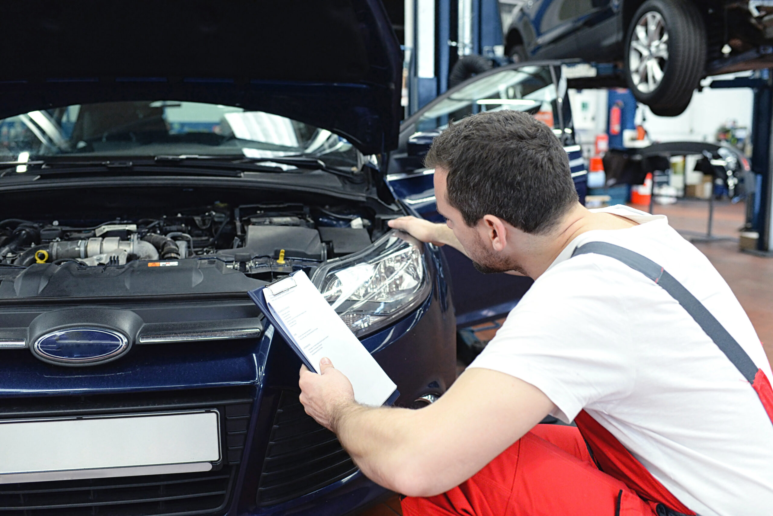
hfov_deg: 54.4
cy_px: 258
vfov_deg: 37.9
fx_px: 752
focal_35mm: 35
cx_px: 386
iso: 2200
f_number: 3.2
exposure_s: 1/200
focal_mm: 35
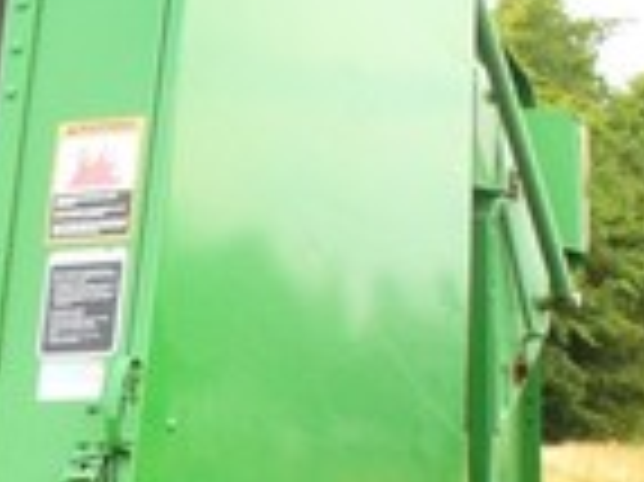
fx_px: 2621
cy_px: 829
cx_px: -167
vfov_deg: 10.0
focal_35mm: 141
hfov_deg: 13.5
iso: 80
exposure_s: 1/160
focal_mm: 6.1
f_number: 2.8
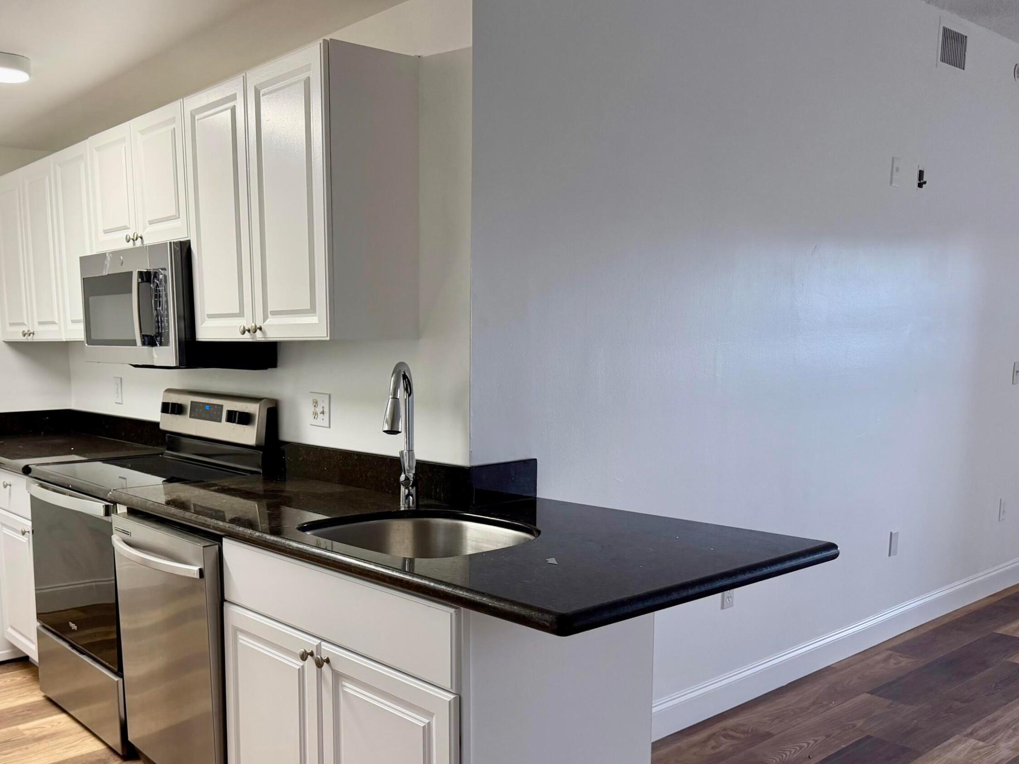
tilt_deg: -8.9
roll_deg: +1.1
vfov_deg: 43.7
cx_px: 365
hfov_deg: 55.9
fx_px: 942
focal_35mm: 32
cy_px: 492
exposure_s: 1/102
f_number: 1.78
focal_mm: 6.76
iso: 200
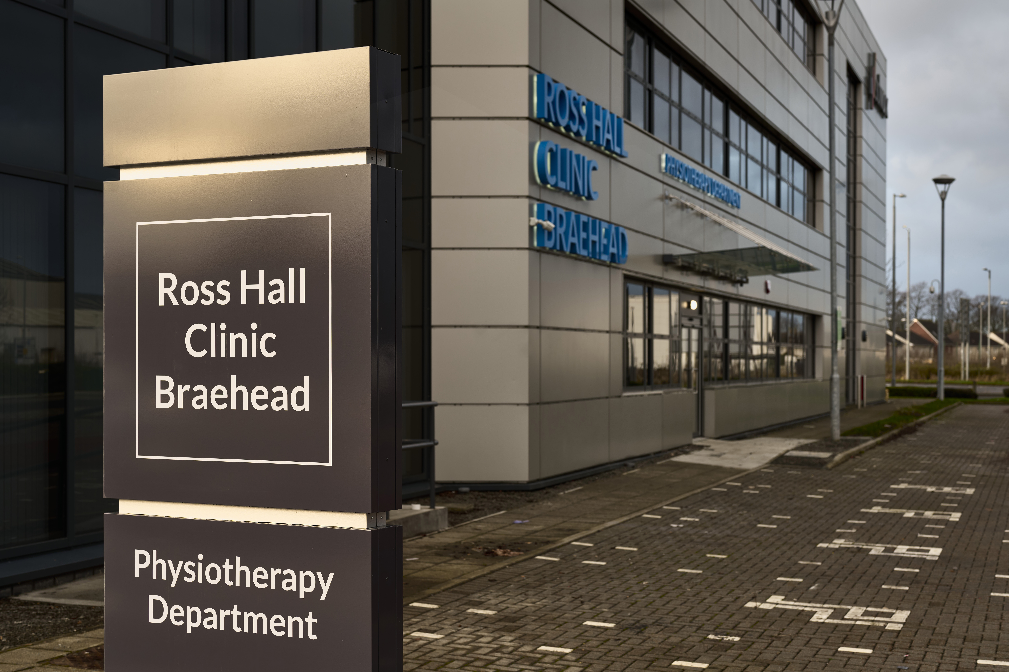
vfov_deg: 27.0
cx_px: 504
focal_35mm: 50
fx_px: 1401
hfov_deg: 39.6
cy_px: 336
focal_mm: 50
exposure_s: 1/25
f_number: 5.6
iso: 64
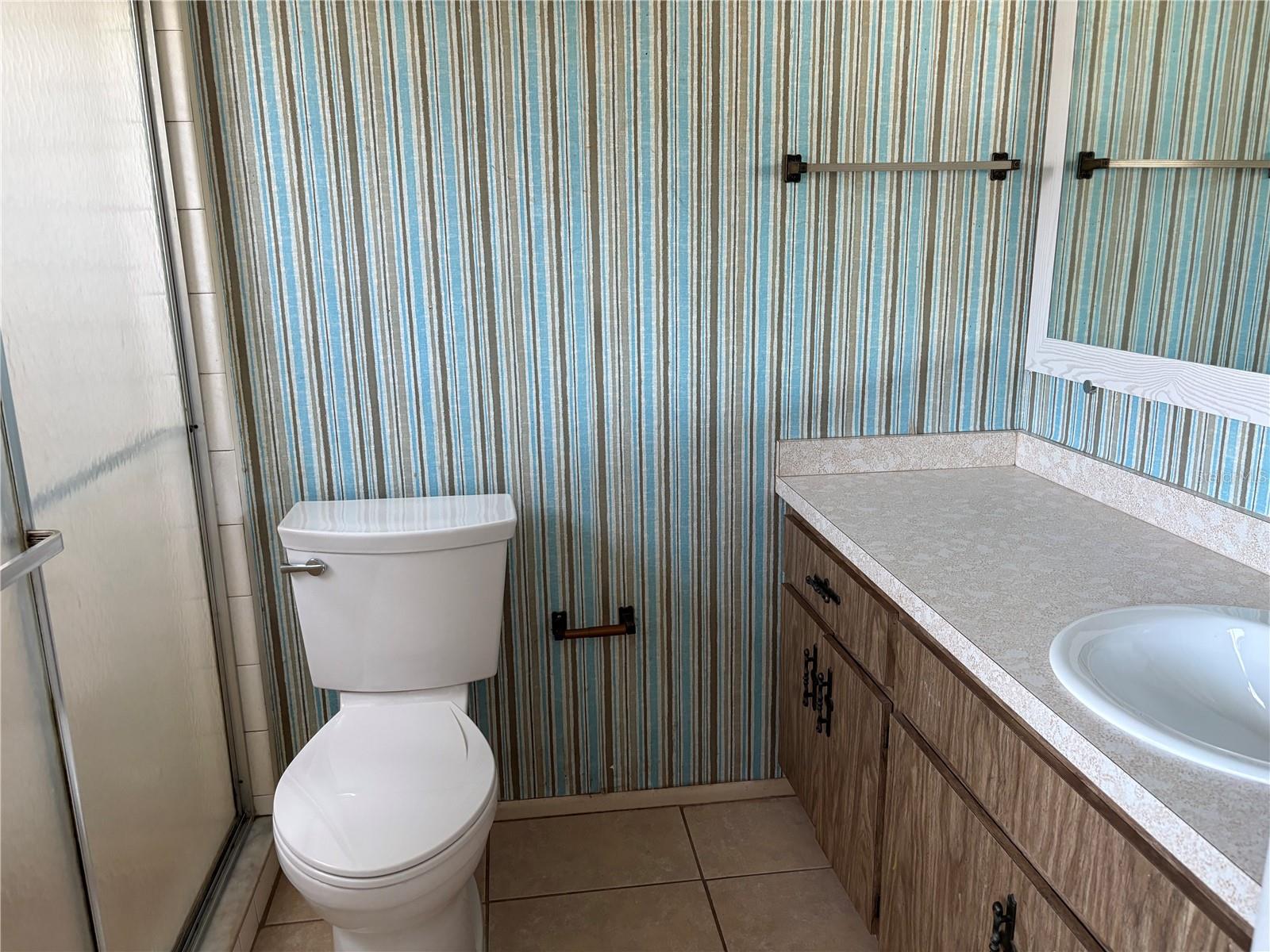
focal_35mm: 26
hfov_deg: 67.3
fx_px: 954
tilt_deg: -13.7
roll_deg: +1.0
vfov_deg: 53.1
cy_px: 476
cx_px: 635
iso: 200
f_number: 1.6
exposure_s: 1/60
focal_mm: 5.96
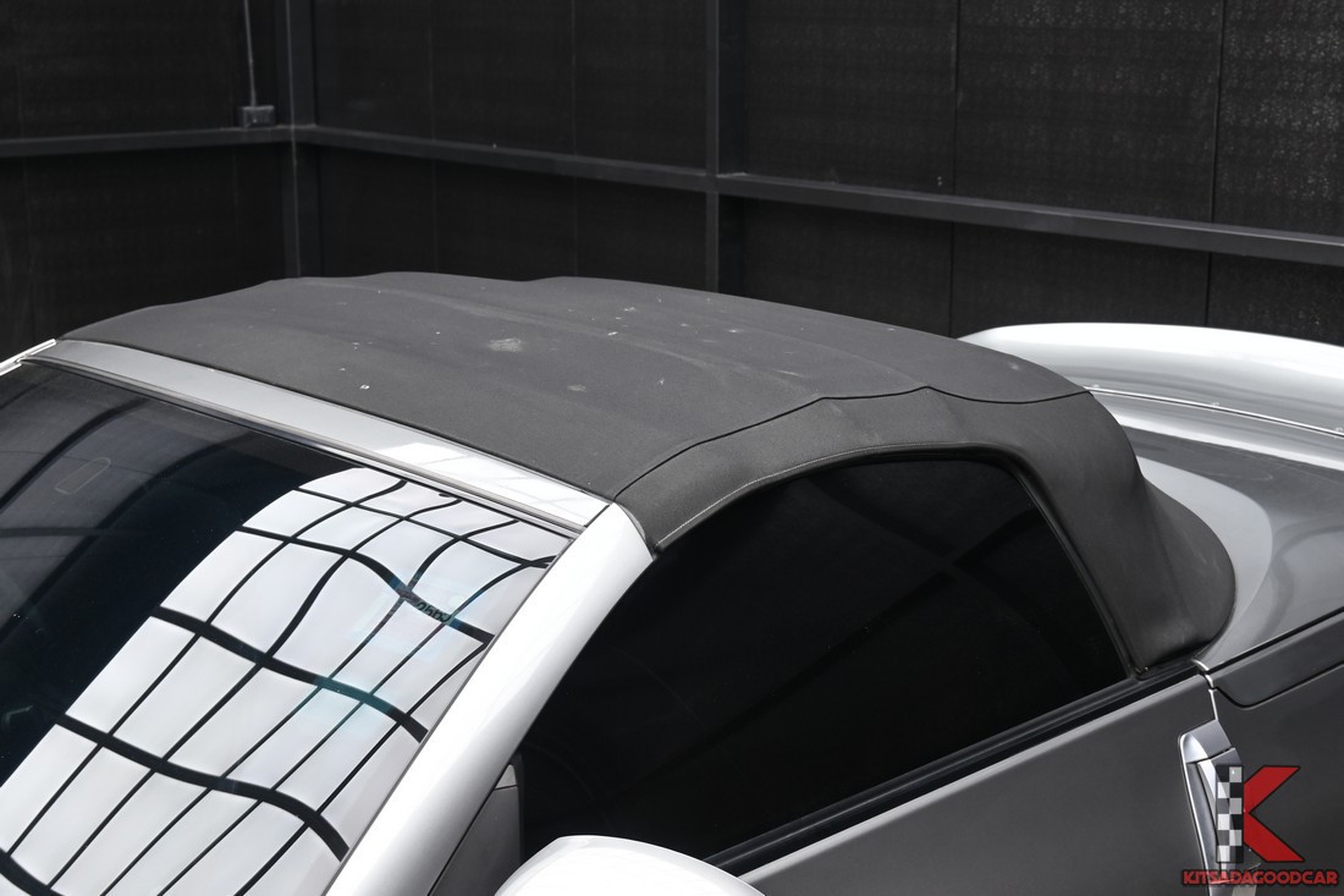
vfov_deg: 26.0
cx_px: 672
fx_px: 1941
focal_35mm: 52
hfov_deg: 38.2
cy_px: 448
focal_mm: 35
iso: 280
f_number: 6.7
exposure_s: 1/60
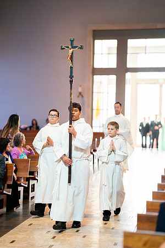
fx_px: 584
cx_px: 82
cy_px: 124
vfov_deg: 23.9
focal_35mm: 85
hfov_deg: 16.1
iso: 1000
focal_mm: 85
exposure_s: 1/200
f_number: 1.4
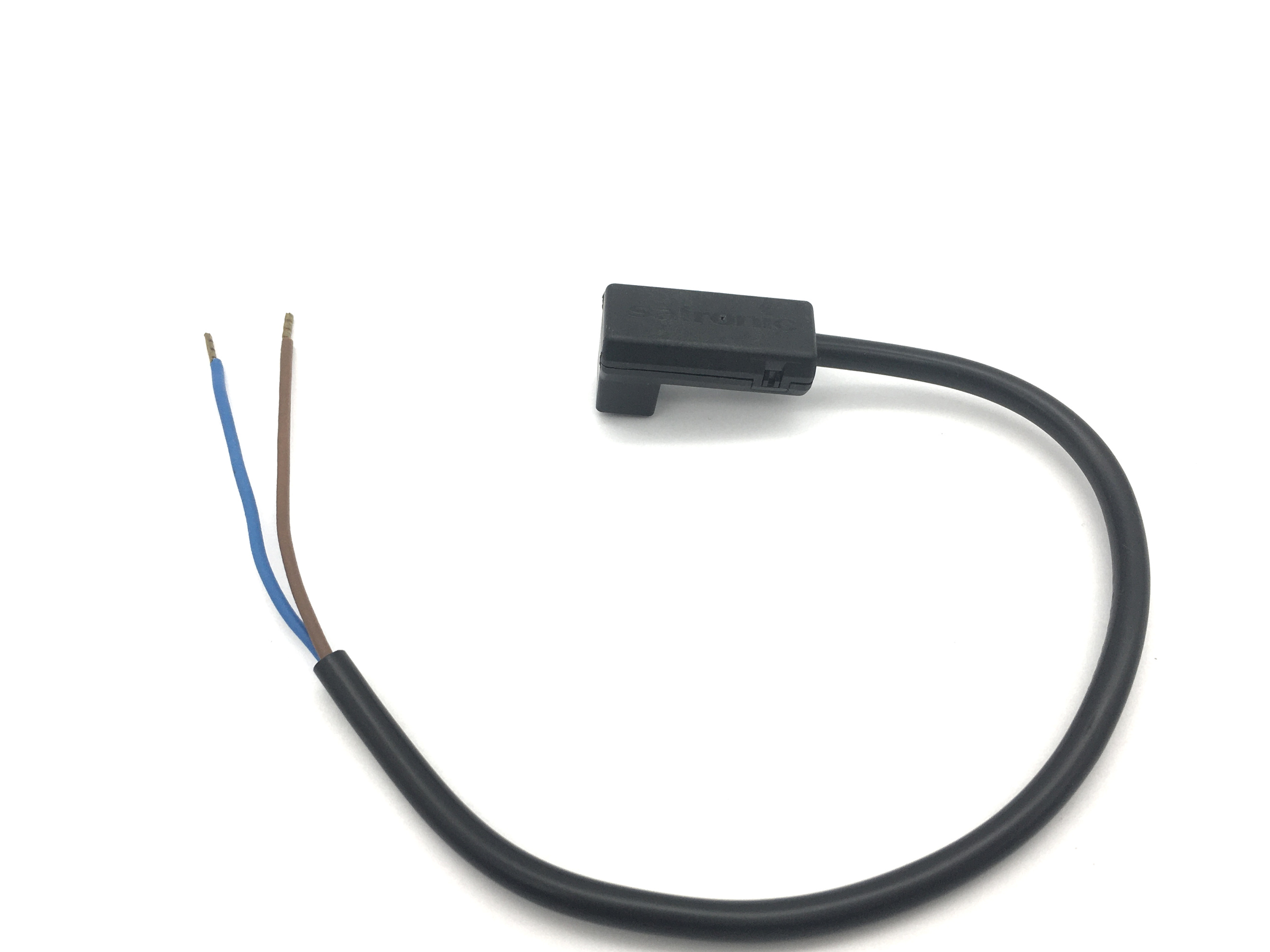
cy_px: 501
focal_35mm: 31
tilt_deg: -54.1
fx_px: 1137
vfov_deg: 45.4
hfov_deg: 58.3
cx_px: 663
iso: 25
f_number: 2.2
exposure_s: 1/104
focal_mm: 4.15
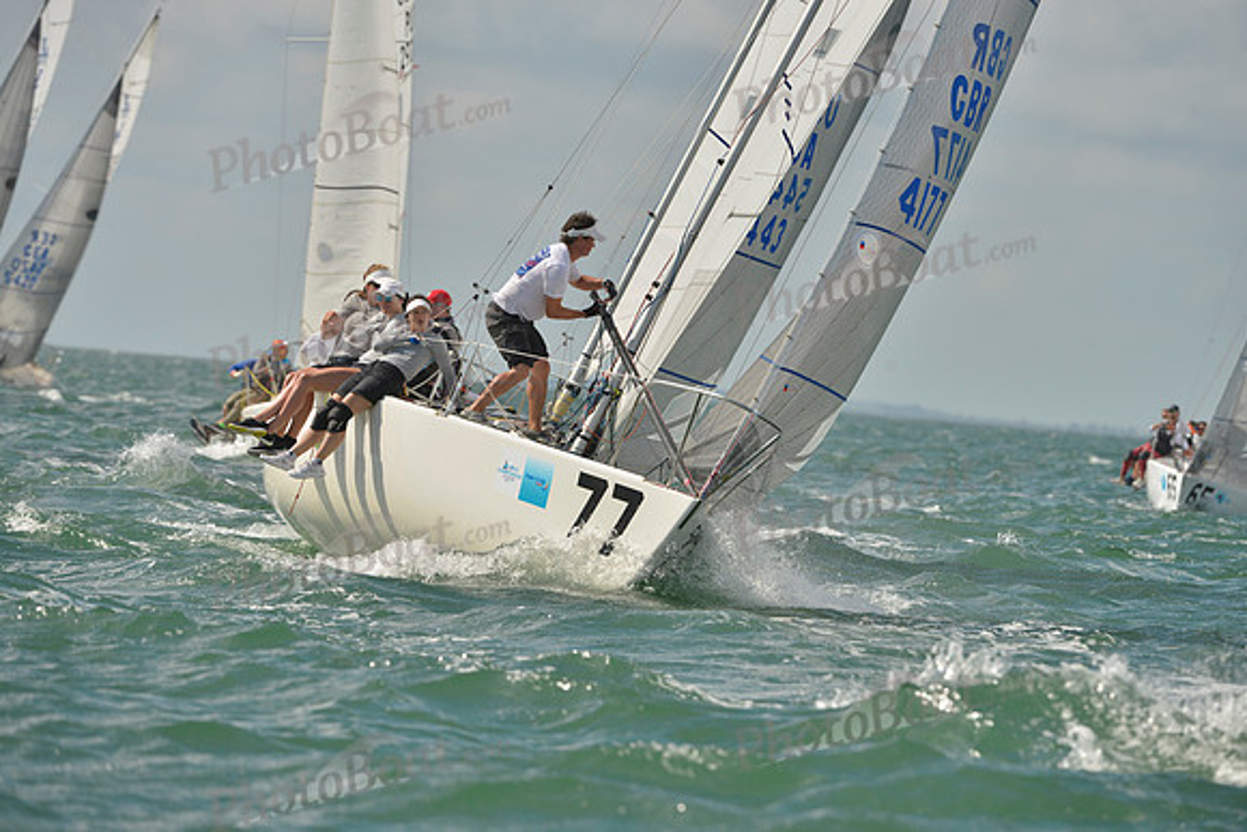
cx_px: 624
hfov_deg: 6.1
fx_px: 11779
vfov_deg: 4.0
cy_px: 416
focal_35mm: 340
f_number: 8
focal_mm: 340
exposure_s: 1/1000
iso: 200
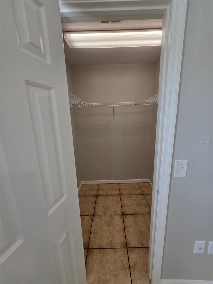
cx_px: 106
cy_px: 142
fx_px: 107
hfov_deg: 89.9
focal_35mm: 13
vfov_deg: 106.2
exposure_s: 1/120
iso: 100
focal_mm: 2.2
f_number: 1.9
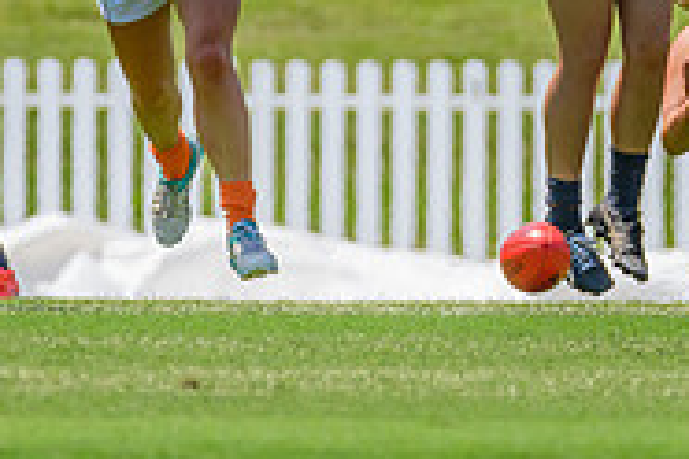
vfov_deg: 0.7
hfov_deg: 1.0
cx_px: 690
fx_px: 38868
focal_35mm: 2031
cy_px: -33
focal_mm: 600
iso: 800
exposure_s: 1/1600
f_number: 10
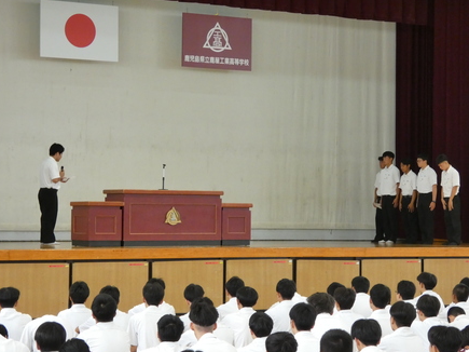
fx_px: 1300
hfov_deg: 20.4
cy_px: 189
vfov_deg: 15.4
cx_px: 245
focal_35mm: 96
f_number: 4.6
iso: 640
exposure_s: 1/80
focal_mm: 15.6
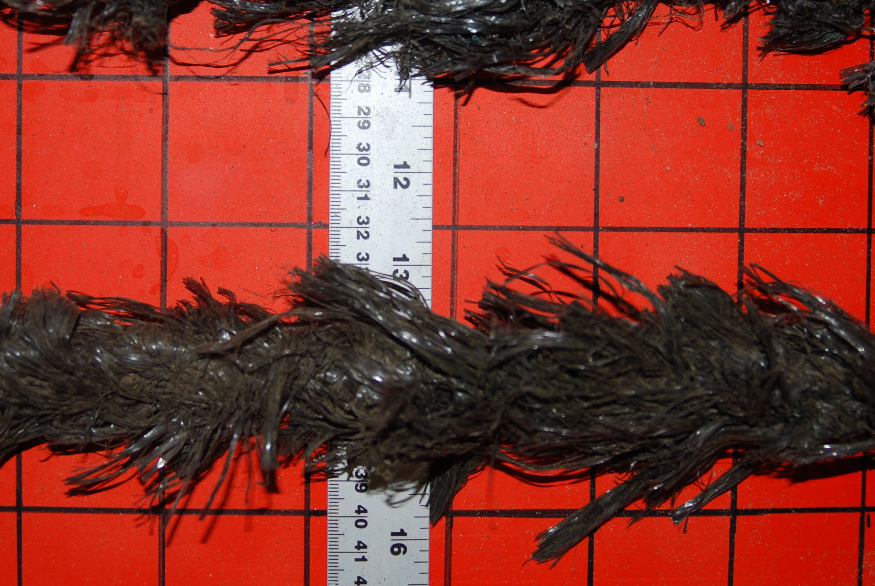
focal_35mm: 64
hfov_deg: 31.4
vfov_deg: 21.2
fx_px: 1557
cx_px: 387
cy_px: 173
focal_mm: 28
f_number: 4
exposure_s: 1/125
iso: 100
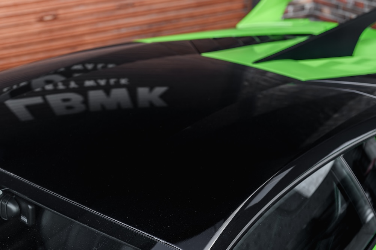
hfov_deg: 28.8
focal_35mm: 70
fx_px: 731
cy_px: 157
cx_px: 149
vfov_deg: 19.4
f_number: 2.8
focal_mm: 50
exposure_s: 1/320
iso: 500
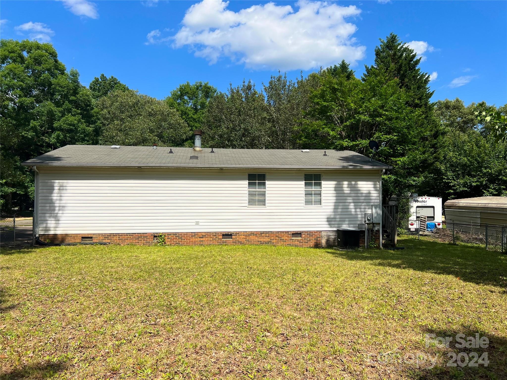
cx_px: 254
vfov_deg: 53.1
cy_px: 190
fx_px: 381
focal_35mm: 26
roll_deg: -0.1
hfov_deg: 67.3
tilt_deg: +2.4
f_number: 1.5
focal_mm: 5.7
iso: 50
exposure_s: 1/5882
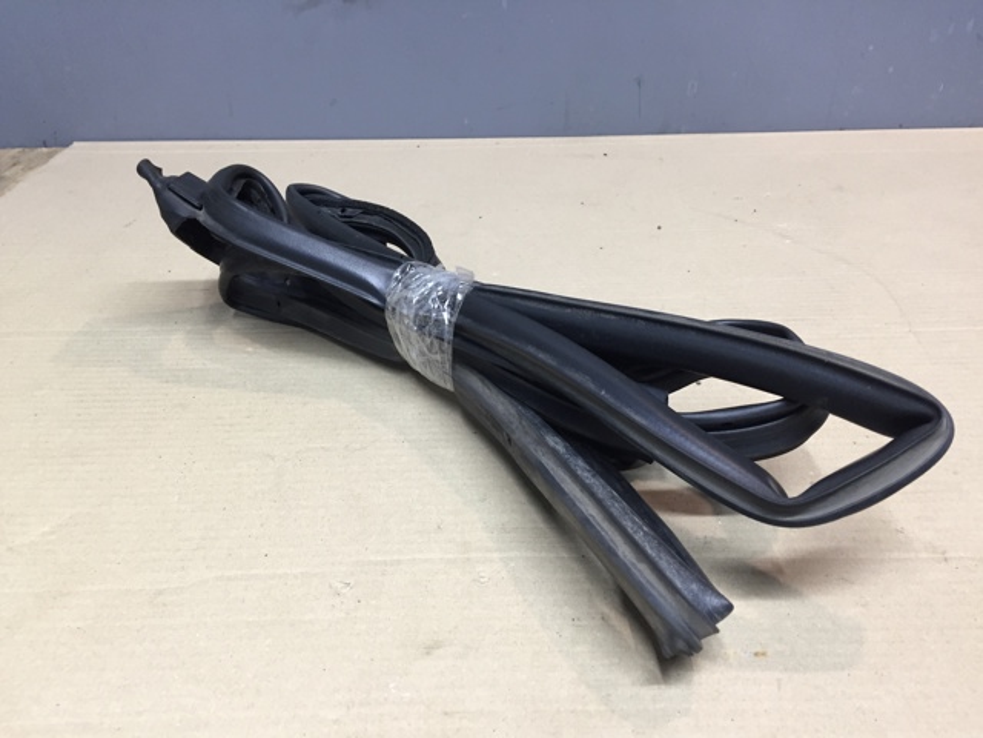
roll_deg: -1.5
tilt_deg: -32.7
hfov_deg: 61.7
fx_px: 824
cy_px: 369
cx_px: 492
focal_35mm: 29
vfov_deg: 48.2
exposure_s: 1/33
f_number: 2.2
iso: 80
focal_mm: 4.15
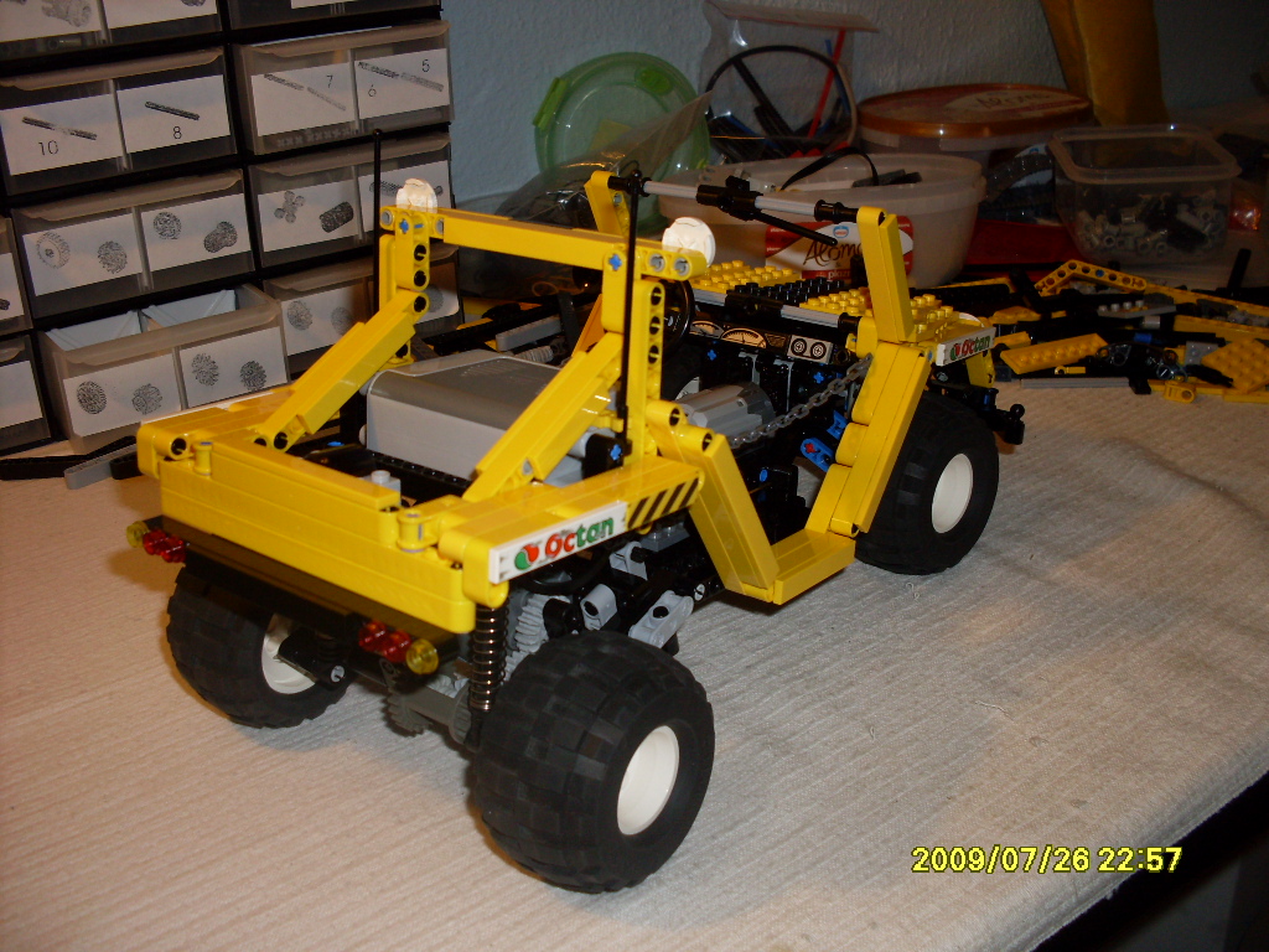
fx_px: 1393
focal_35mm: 38
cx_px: 634
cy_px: 476
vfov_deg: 37.7
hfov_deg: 49.0
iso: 100
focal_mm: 6.3
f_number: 2.8
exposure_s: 1/45
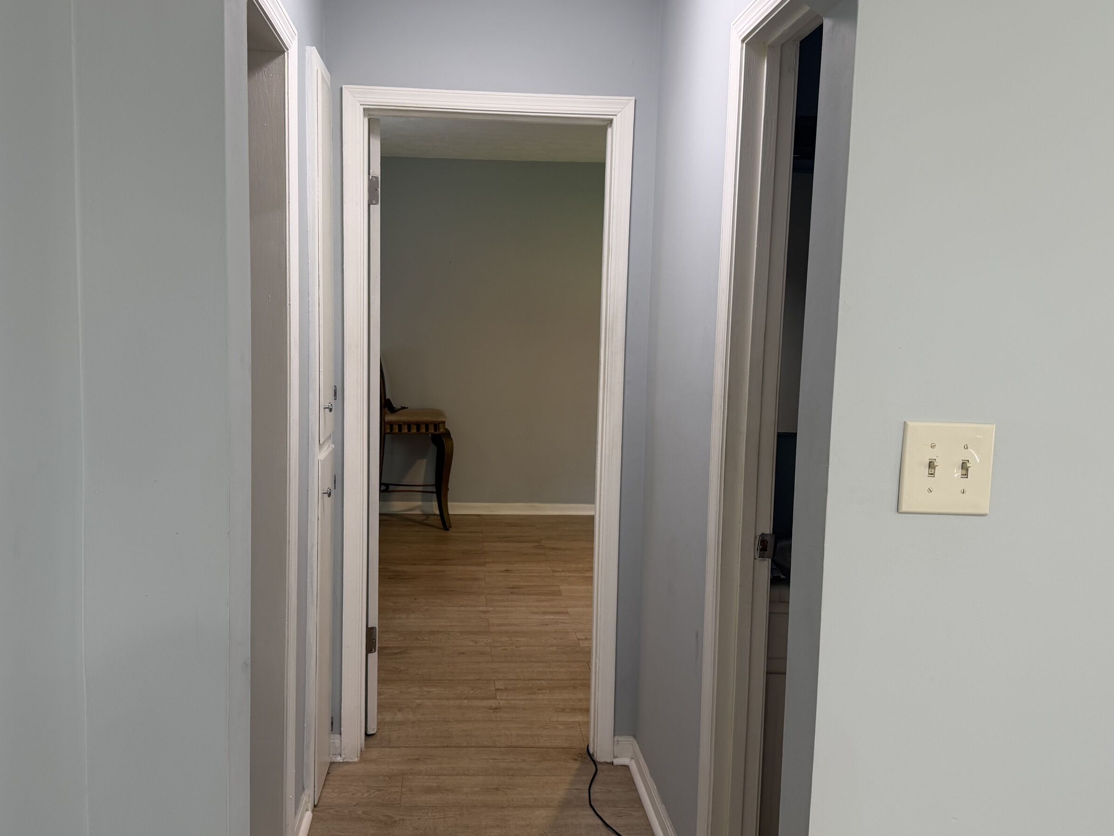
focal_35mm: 31
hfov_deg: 58.3
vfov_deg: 45.4
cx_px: 515
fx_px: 998
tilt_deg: -6.0
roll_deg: -0.8
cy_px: 406
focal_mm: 6.76
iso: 100
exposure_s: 1/60
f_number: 1.78
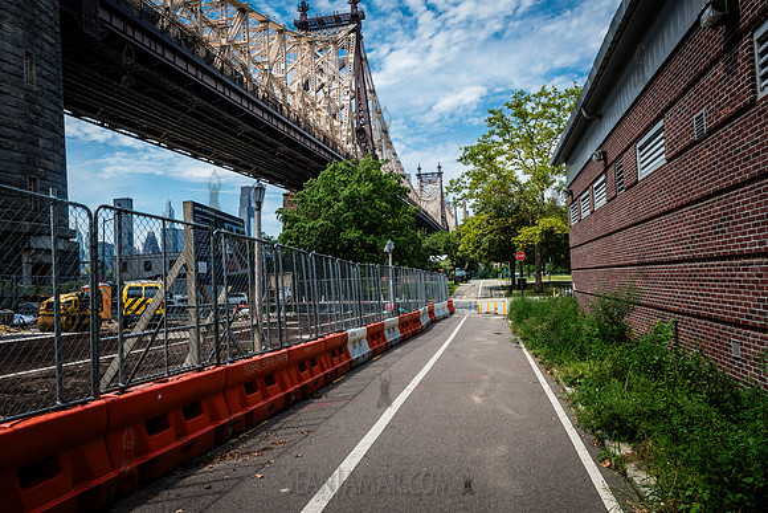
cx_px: 384
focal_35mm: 24
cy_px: 256
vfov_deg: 53.2
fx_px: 512
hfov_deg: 73.7
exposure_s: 1/800
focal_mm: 24
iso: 400
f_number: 8
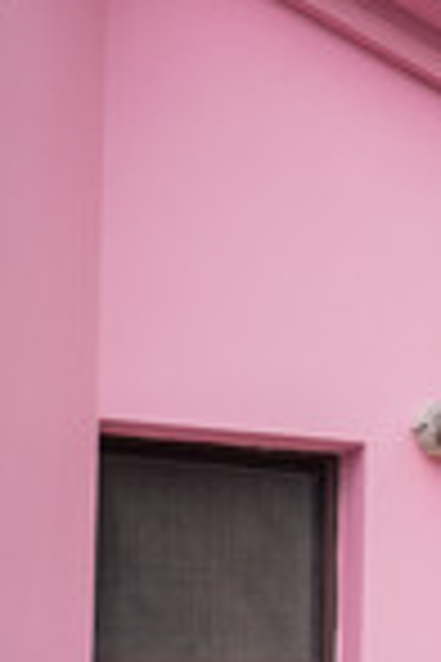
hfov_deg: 11.7
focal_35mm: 116
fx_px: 2138
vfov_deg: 17.2
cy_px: 639
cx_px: 349
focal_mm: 34.1
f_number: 2.8
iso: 160
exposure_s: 1/2000
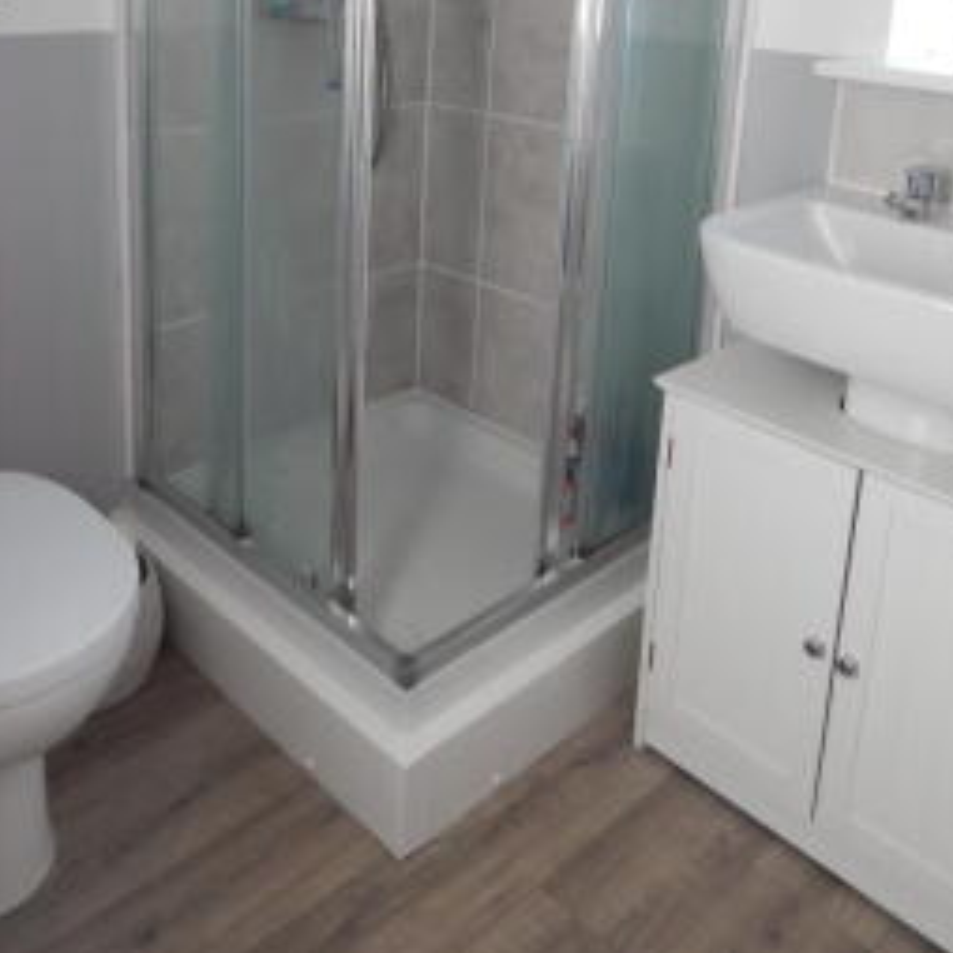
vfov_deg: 44.2
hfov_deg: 47.0
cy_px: 148
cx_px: 394
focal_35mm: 35
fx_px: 1090
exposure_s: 1/80
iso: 125
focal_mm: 4
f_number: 3
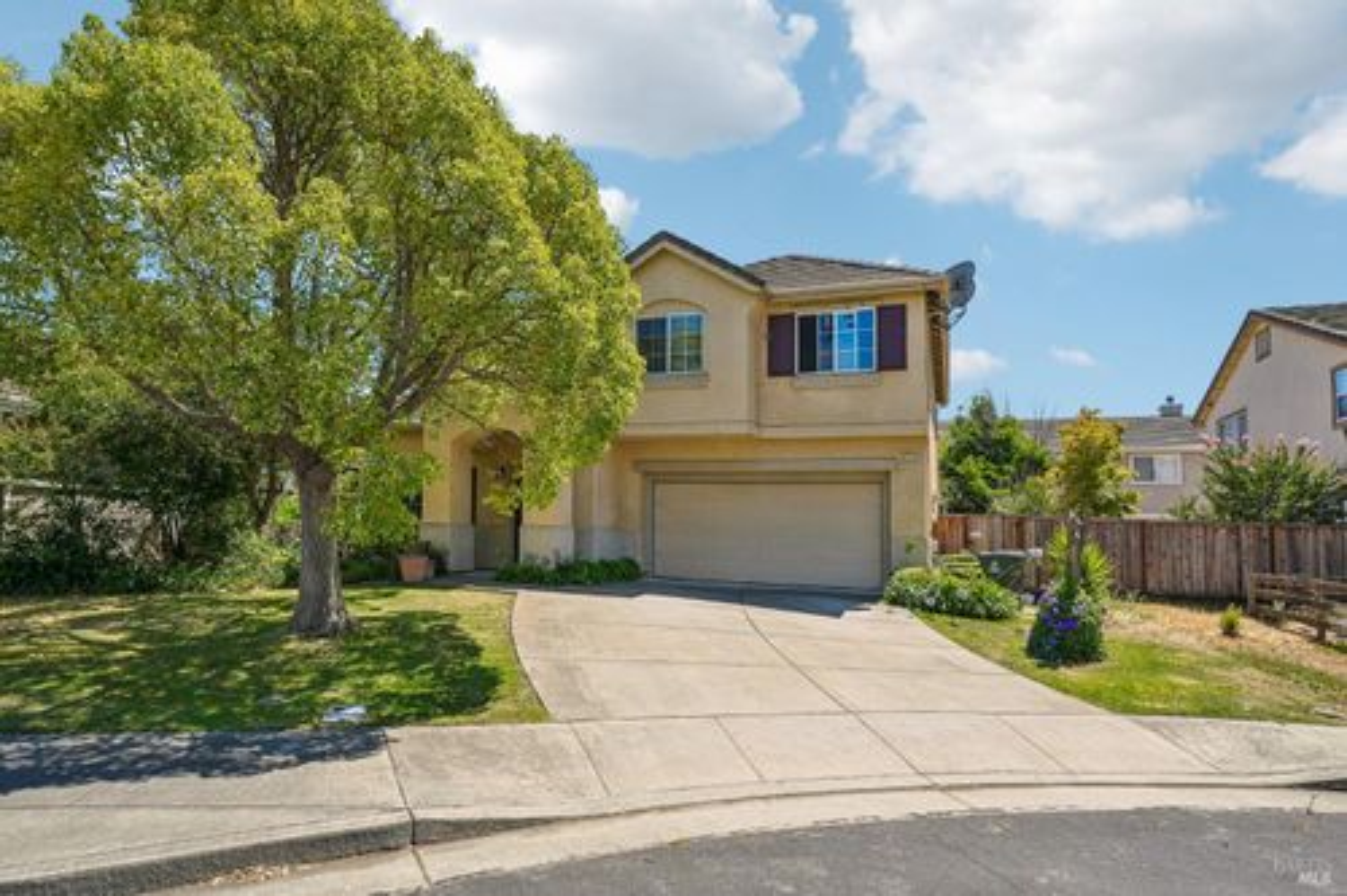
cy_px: 448
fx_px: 673
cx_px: 674
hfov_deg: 90.0
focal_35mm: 18
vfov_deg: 67.3
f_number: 8
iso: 640
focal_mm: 18
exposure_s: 1/320
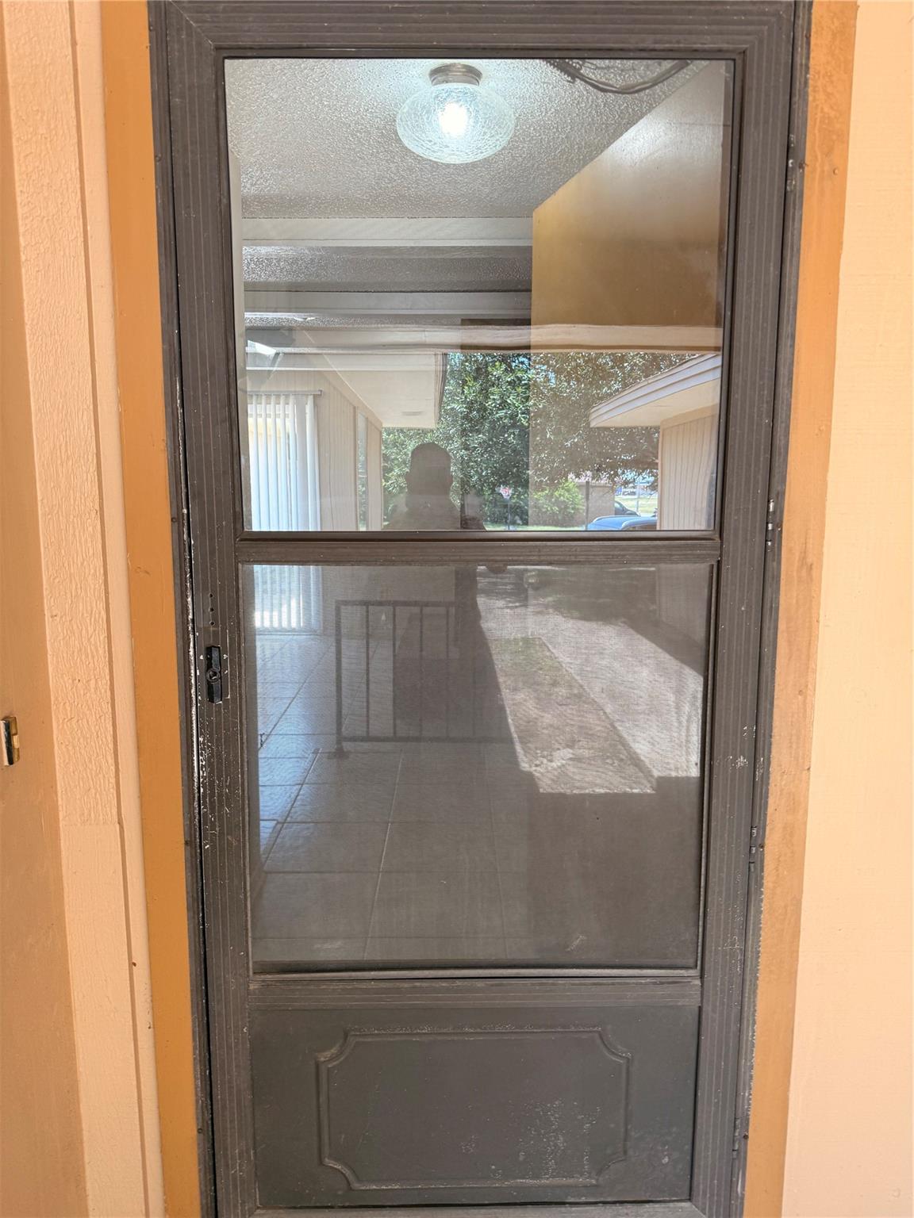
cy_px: 609
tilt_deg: -7.0
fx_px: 845
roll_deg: -0.2
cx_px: 457
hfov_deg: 56.8
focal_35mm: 24
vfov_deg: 71.6
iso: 100
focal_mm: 6.76
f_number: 1.78
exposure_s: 1/126
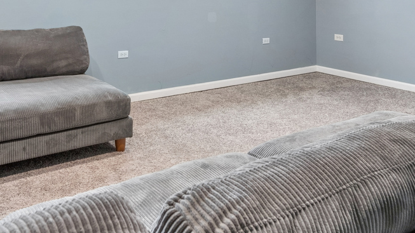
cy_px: -22
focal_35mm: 39
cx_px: 159
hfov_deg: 51.2
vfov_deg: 27.8
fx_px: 429
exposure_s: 1/30
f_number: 8
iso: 400
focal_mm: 15
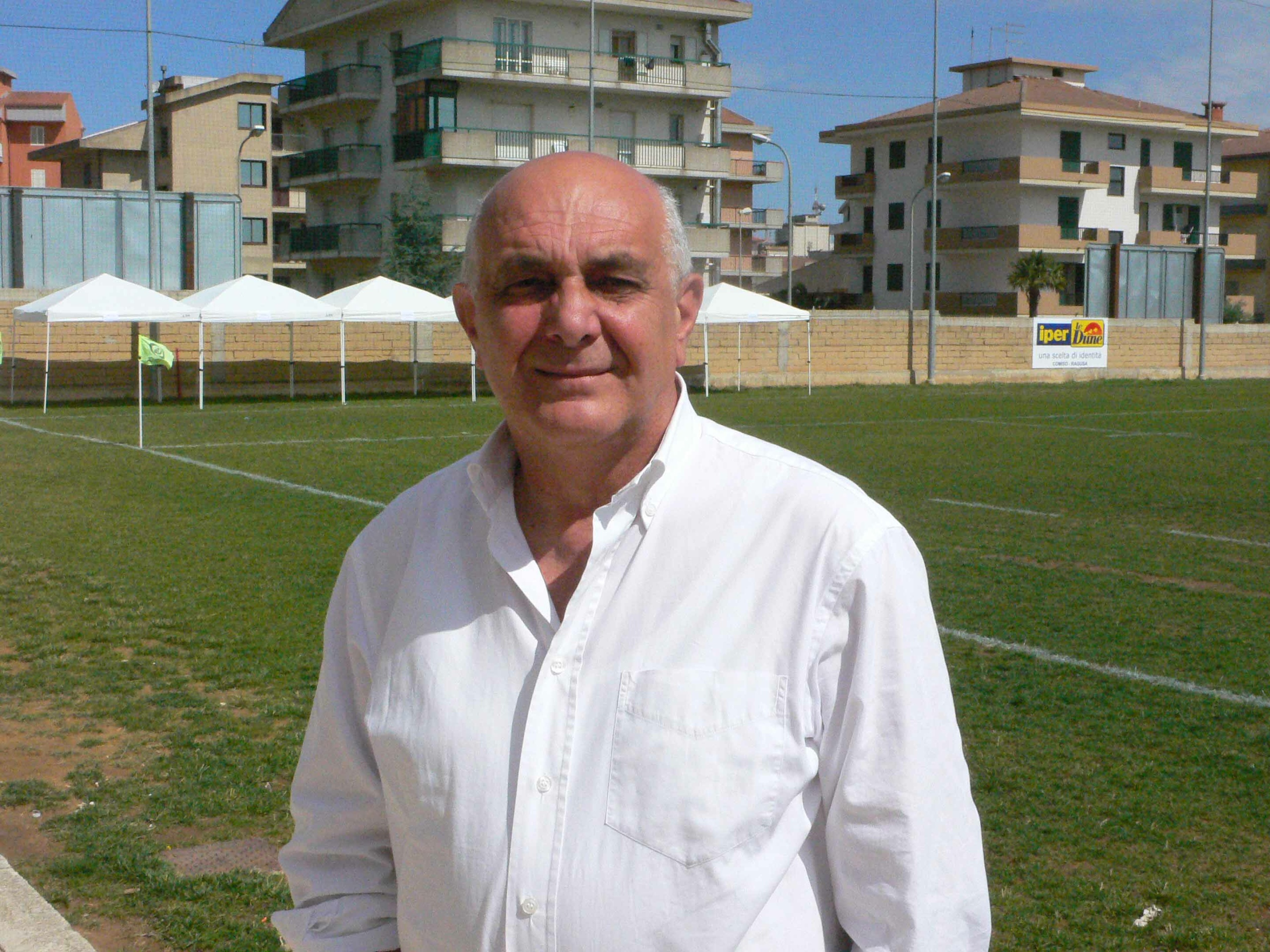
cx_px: 635
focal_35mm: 50
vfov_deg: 29.1
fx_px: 1834
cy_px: 476
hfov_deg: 38.2
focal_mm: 9.3
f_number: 8
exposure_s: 1/2000
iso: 400
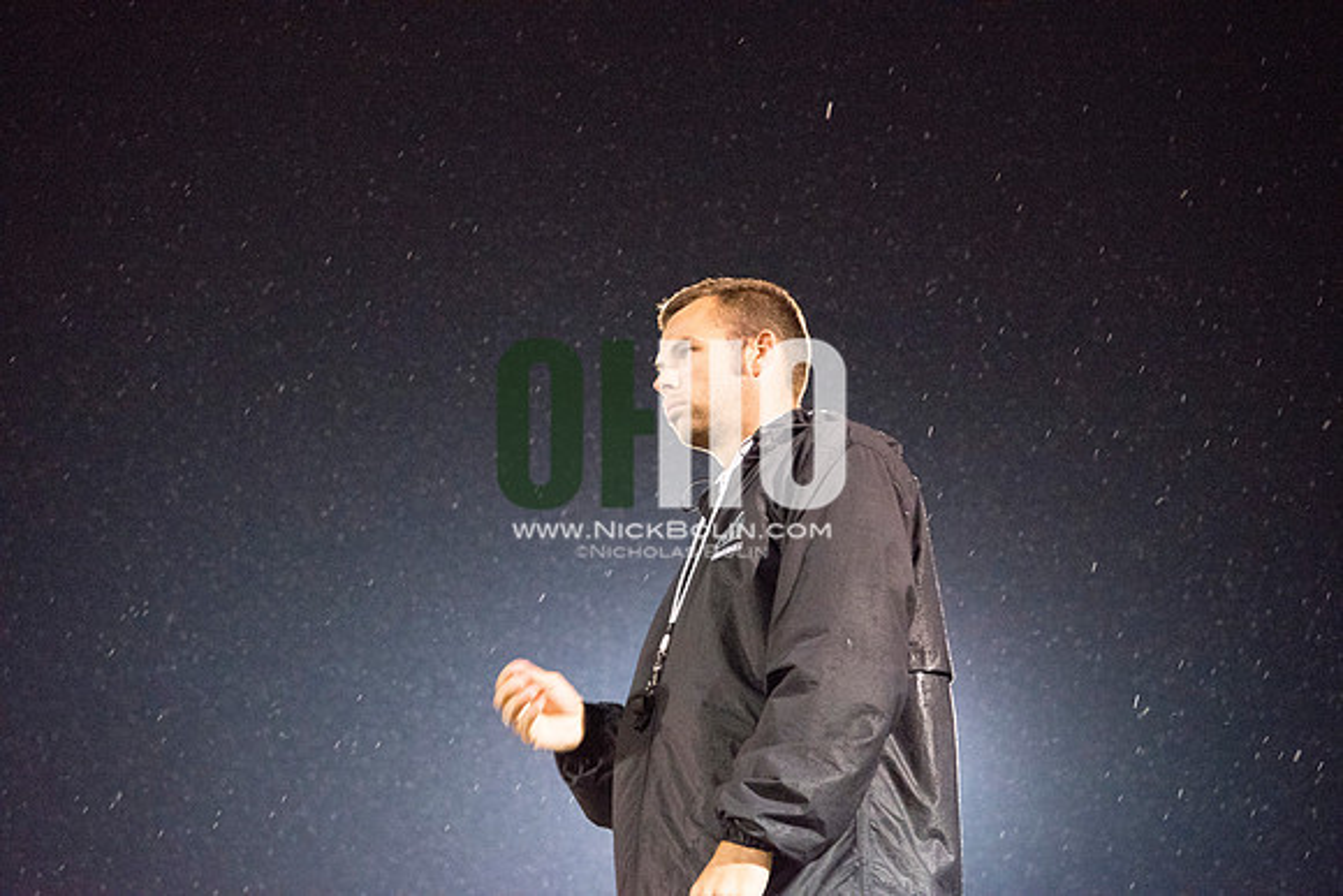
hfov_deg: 28.8
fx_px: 2612
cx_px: 672
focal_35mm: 70
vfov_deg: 19.5
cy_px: 448
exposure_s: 1/320
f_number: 5.6
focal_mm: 70
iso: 5000
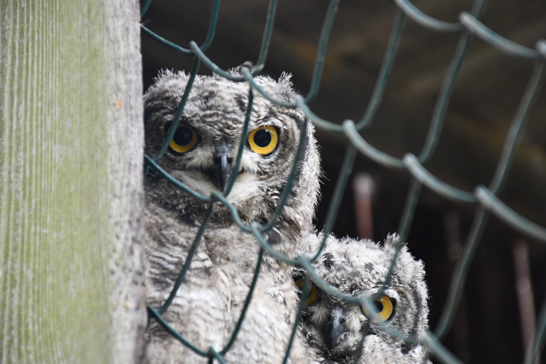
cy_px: 177
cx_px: 291
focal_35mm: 234
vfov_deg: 5.9
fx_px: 3549
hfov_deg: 8.8
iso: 2000
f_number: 5.6
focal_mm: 140
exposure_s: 1/250
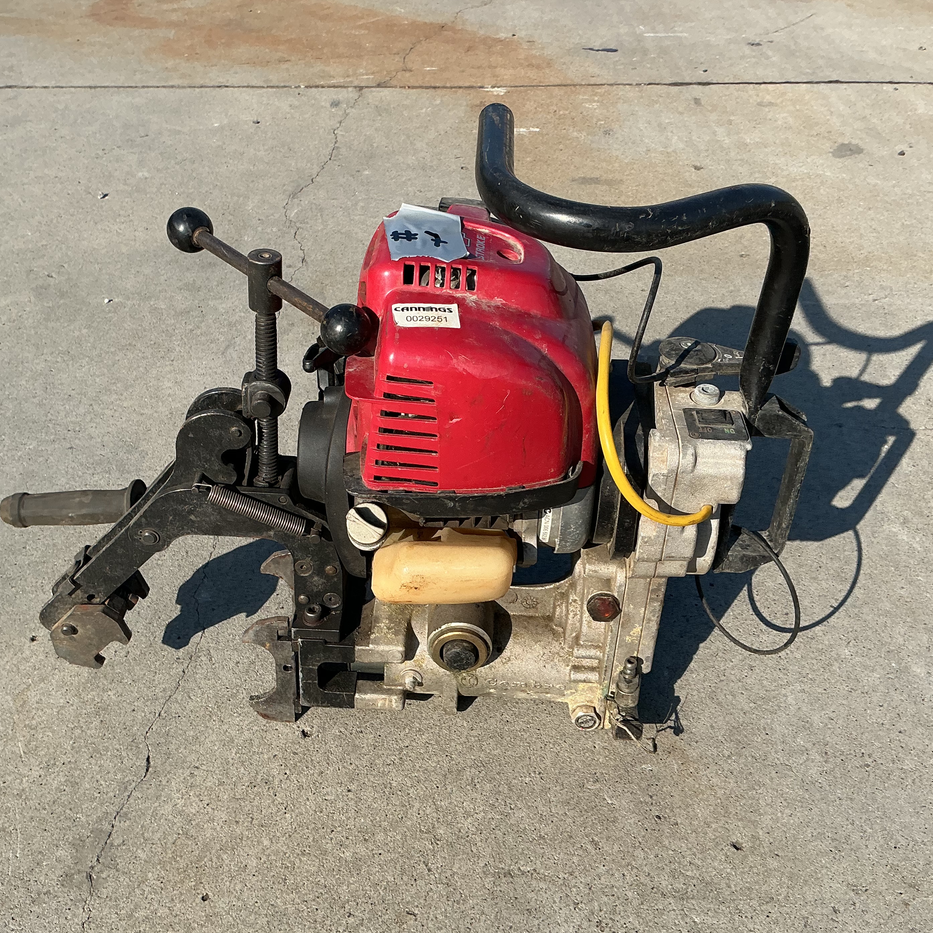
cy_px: 439
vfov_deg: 44.9
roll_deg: -0.2
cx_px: 439
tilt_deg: -33.8
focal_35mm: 37
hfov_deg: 44.9
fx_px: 1128
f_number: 1.8
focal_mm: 3
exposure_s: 1/1675
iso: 25
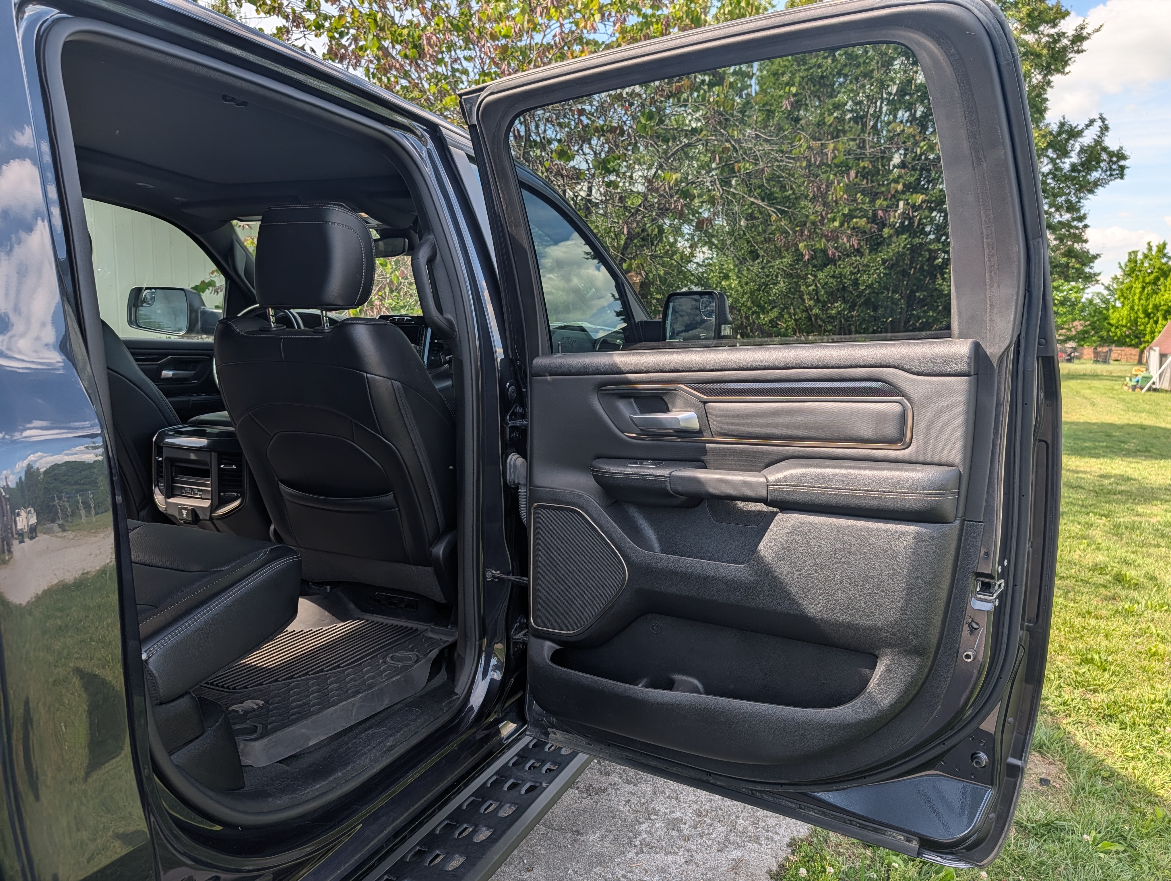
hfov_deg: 71.5
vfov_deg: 56.9
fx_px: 813
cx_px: 586
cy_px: 440
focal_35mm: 24
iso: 18
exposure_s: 1/387
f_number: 1.68
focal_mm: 6.9
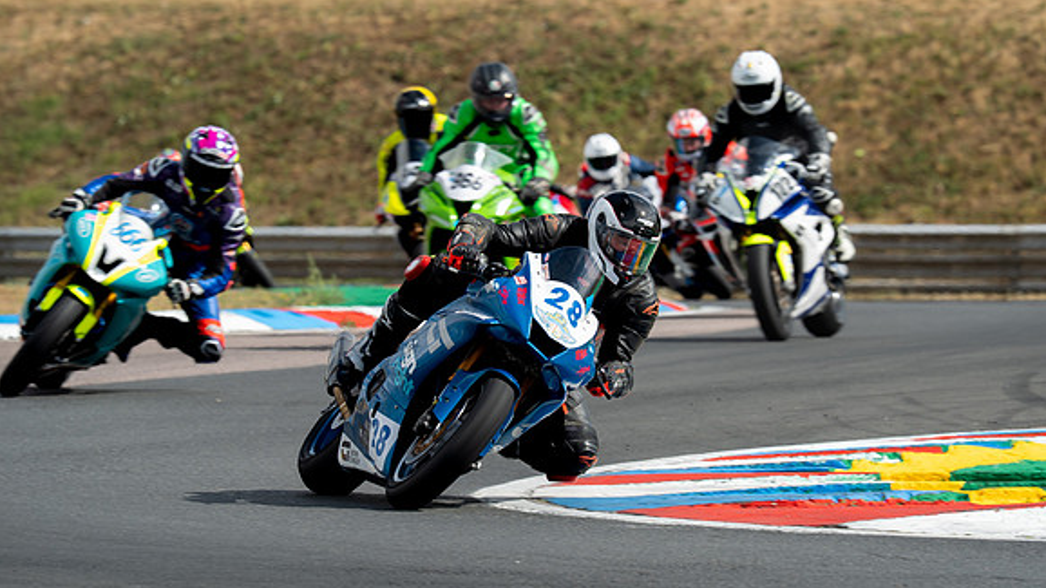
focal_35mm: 437
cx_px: 543
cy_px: 288
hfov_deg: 4.9
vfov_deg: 2.8
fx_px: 12119
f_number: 9
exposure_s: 1/320
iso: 125
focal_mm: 400
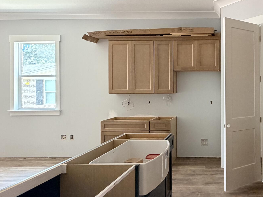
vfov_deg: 44.0
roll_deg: +0.7
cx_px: 222
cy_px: 85
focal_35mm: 32
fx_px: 243
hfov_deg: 52.0
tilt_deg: +0.6
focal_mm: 2.22
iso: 320
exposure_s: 1/60
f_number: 2.2
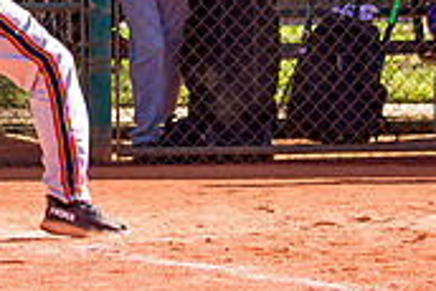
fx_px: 7770
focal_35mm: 641
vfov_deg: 2.1
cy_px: -145
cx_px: 47
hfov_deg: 3.2
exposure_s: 1/2500
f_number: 5
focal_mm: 135
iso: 400
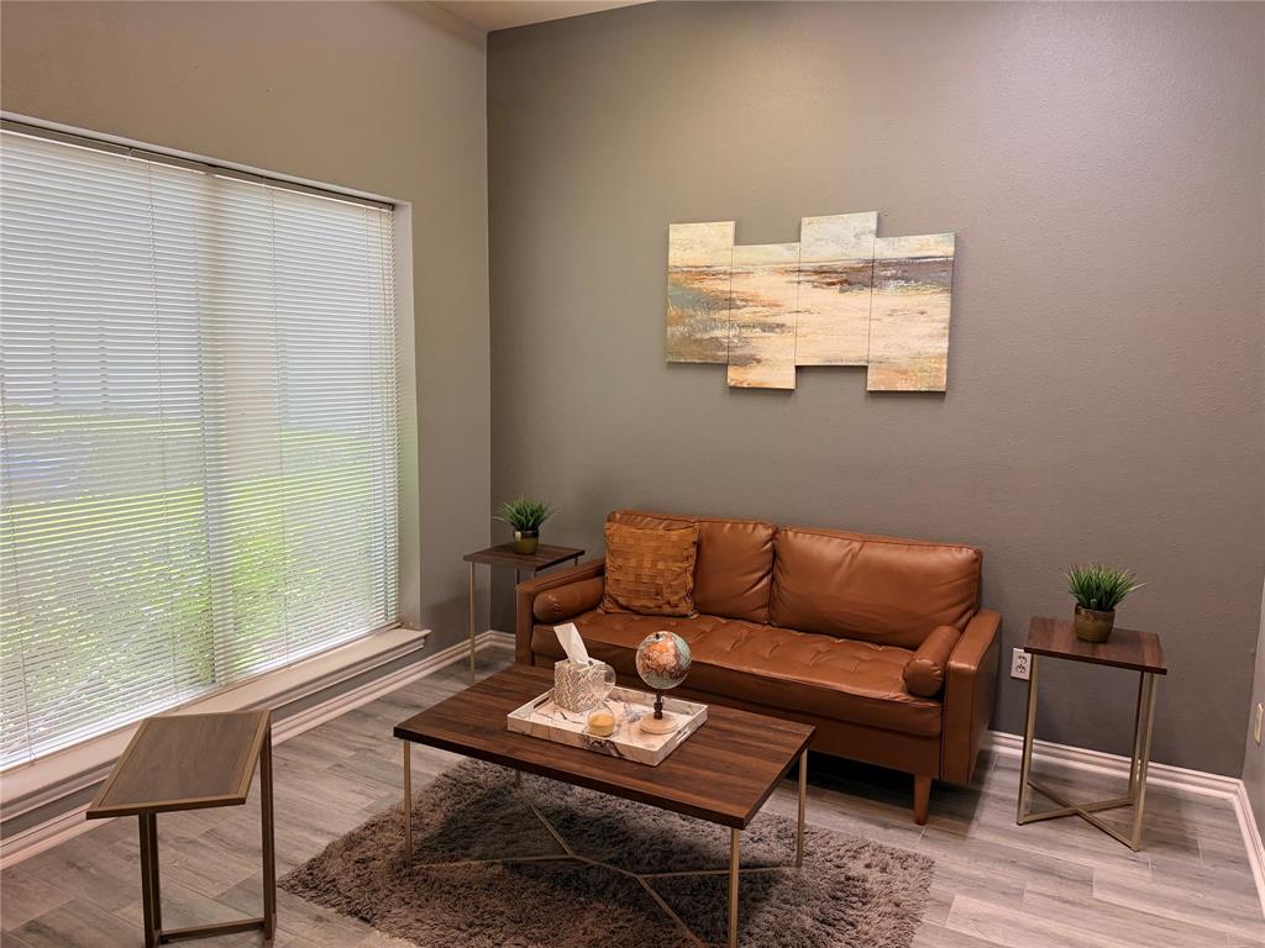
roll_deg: -1.3
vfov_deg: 56.8
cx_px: 632
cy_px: 474
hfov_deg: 71.6
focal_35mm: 24
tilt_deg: -6.1
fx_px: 877
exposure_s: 1/120
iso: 200
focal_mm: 6.76
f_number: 1.78
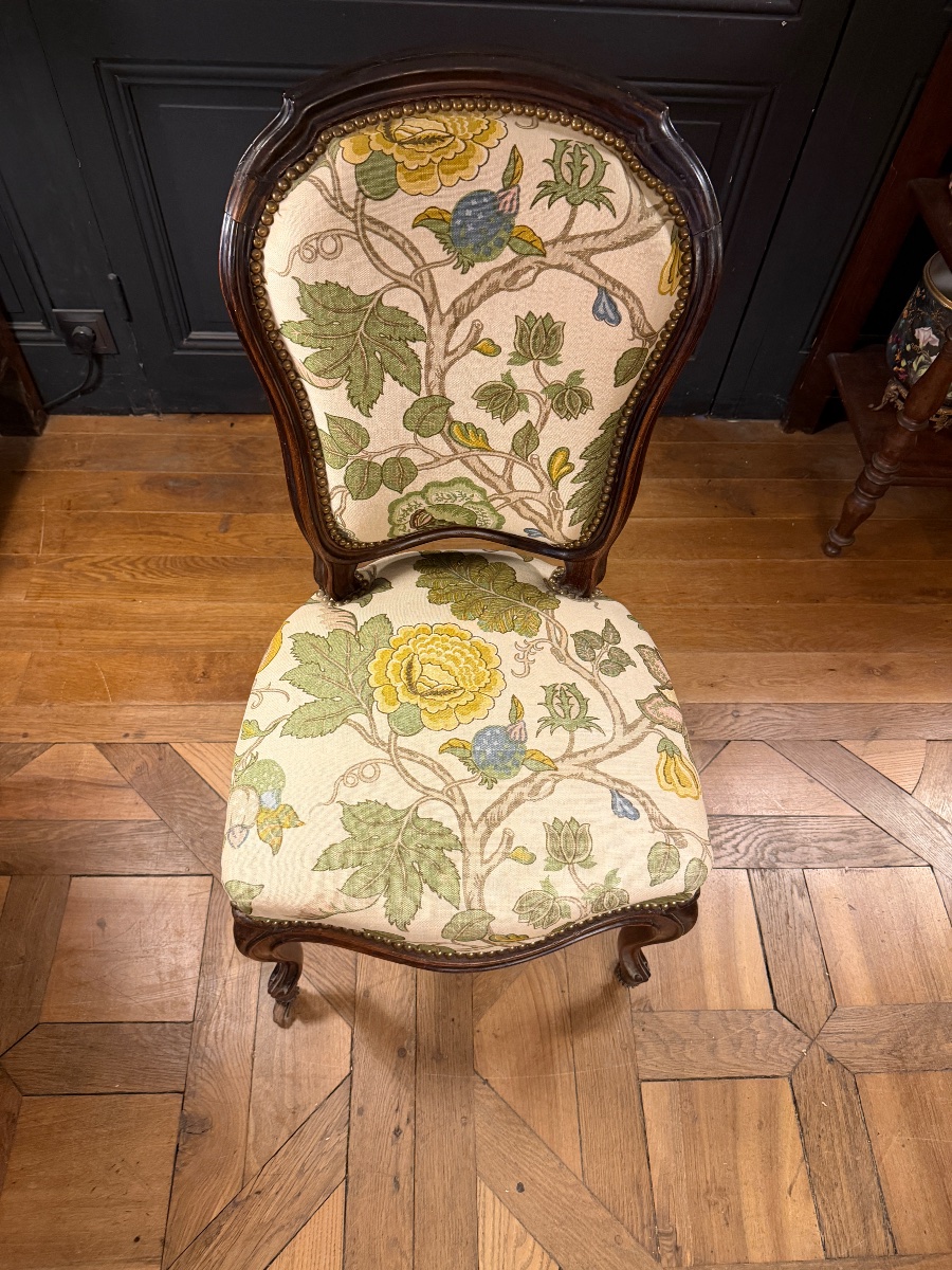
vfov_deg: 71.6
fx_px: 880
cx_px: 476
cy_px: 635
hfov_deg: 56.8
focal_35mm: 24
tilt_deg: -55.2
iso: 400
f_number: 1.78
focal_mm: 6.76
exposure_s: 1/50
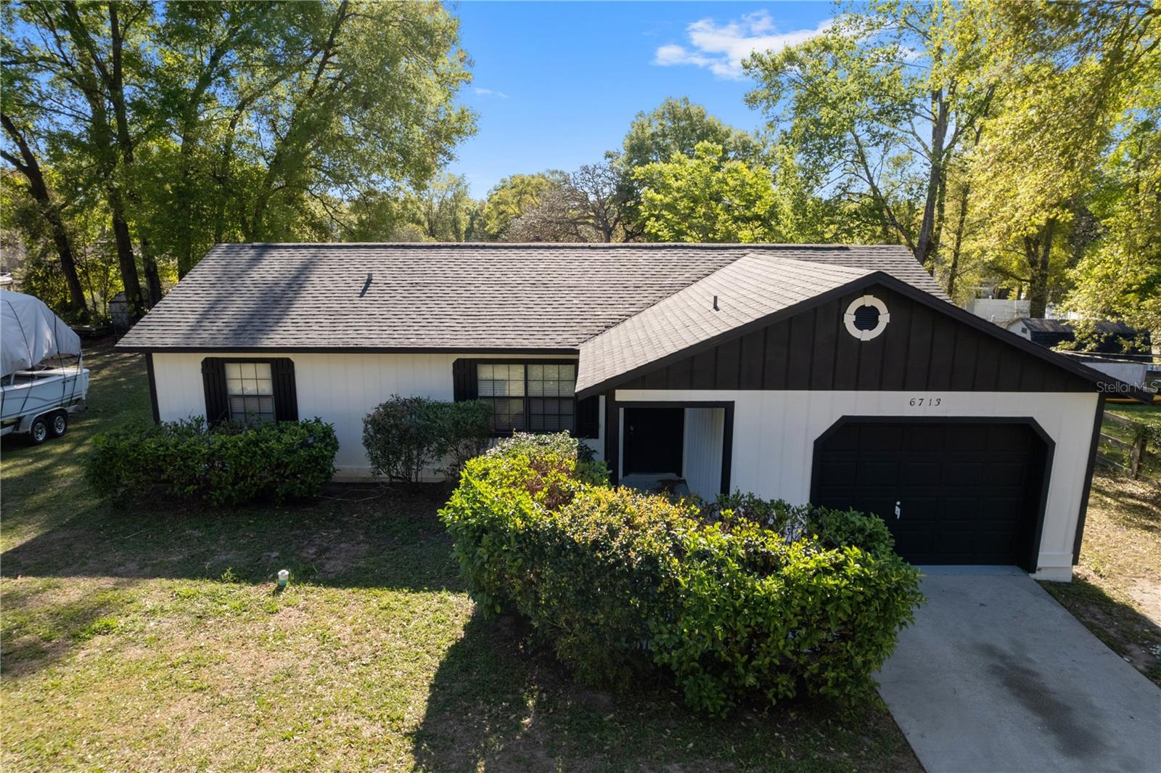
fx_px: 709
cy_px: 386
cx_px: 580
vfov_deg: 57.2
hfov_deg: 78.6
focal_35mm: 22
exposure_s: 1/125
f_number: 2.8
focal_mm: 8.38
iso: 100
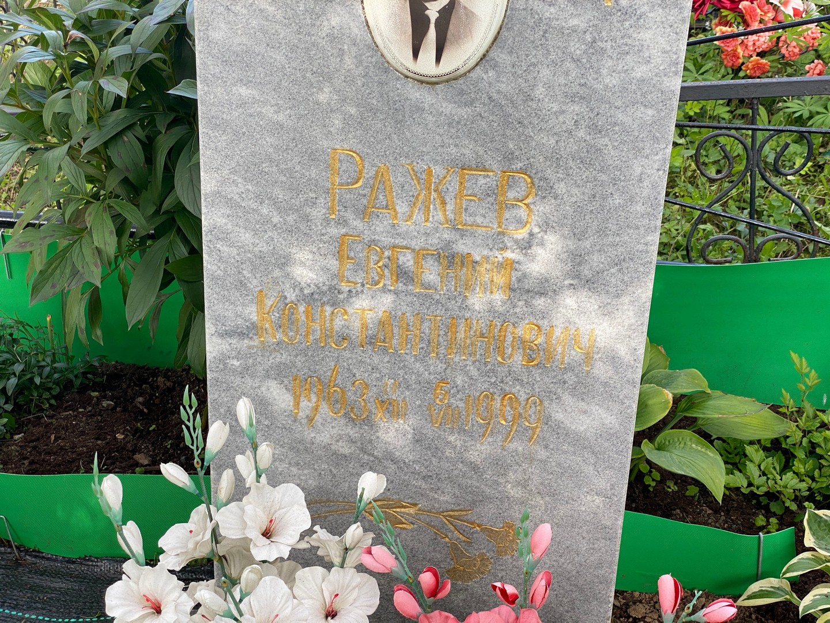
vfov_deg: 28.0
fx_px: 1247
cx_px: 415
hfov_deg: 36.8
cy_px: 312
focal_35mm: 52
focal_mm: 6
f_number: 2
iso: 20
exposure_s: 1/146
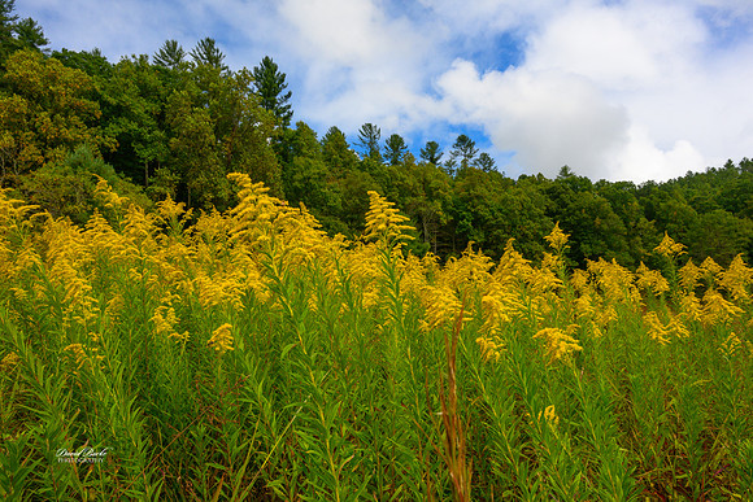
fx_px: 502
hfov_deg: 73.7
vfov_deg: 53.2
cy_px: 251
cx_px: 376
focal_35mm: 24
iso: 400
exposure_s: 1/800
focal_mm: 24
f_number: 11
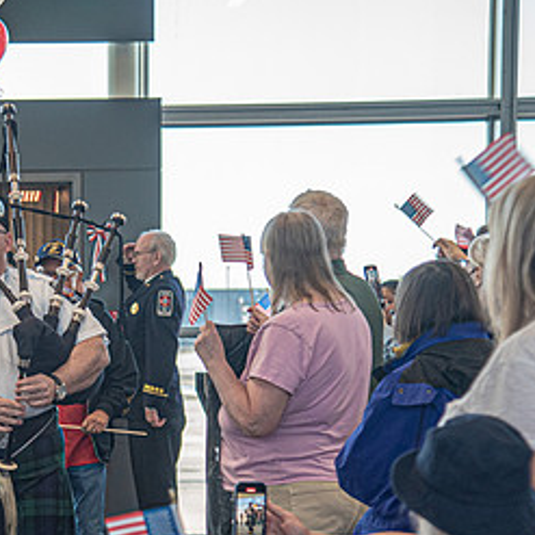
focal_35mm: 152
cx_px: -35
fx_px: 2658
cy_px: 424
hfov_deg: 11.4
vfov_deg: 11.5
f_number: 4
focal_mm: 66
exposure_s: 1/160
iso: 640
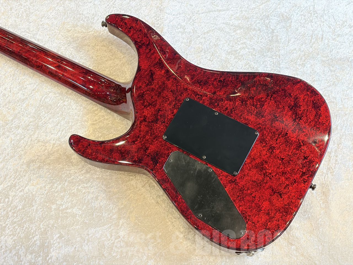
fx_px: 530
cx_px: 176
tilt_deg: -68.8
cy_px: 132
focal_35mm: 52
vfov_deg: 28.0
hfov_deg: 36.8
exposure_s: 1/40
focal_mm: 5.96
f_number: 1.6
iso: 250
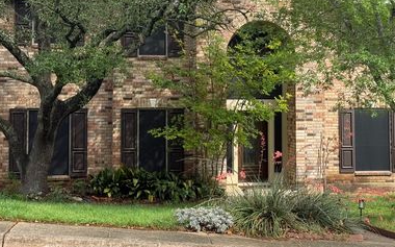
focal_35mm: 67
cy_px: 75
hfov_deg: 30.6
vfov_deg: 19.3
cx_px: 222
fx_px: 721
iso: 80
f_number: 1.78
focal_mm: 6.76
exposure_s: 1/1543
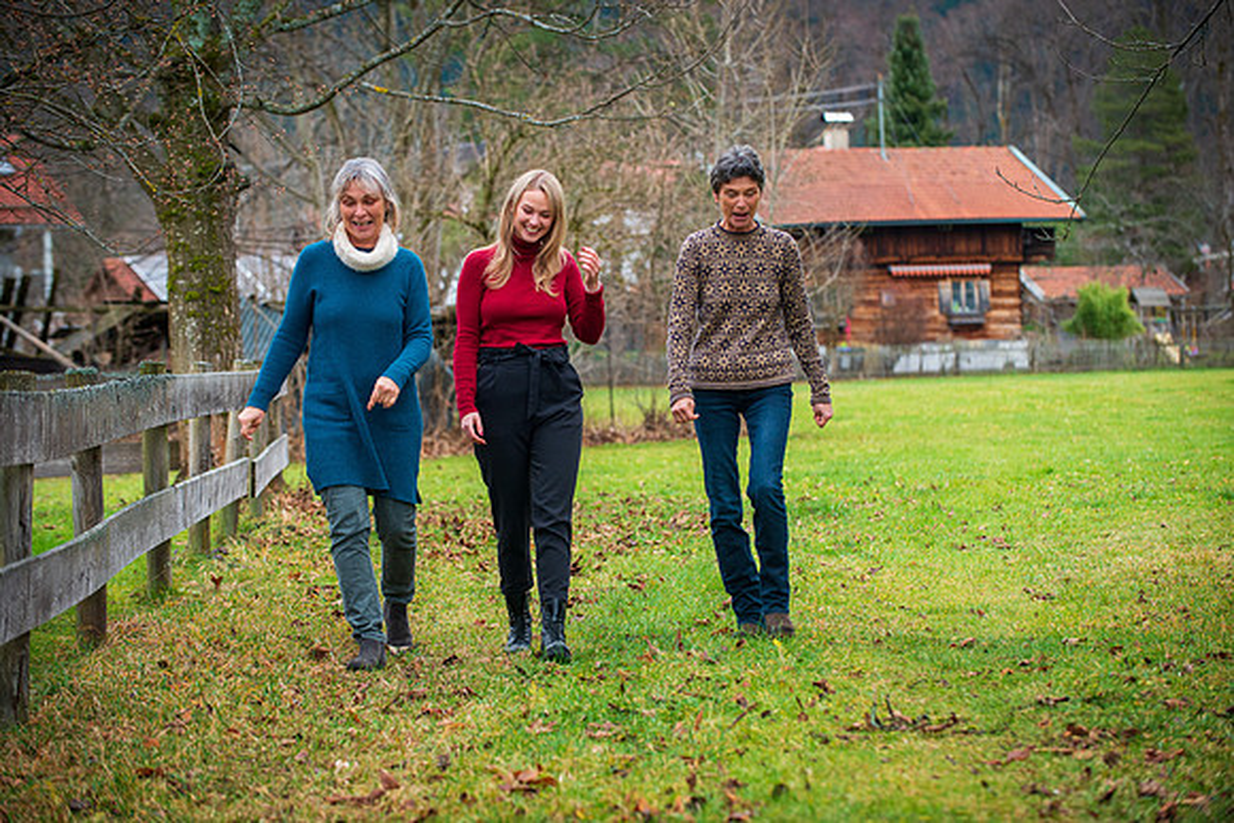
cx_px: 617
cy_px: 412
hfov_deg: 17.6
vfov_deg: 11.8
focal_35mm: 116
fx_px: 3977
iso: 800
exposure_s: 1/320
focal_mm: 116
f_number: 5
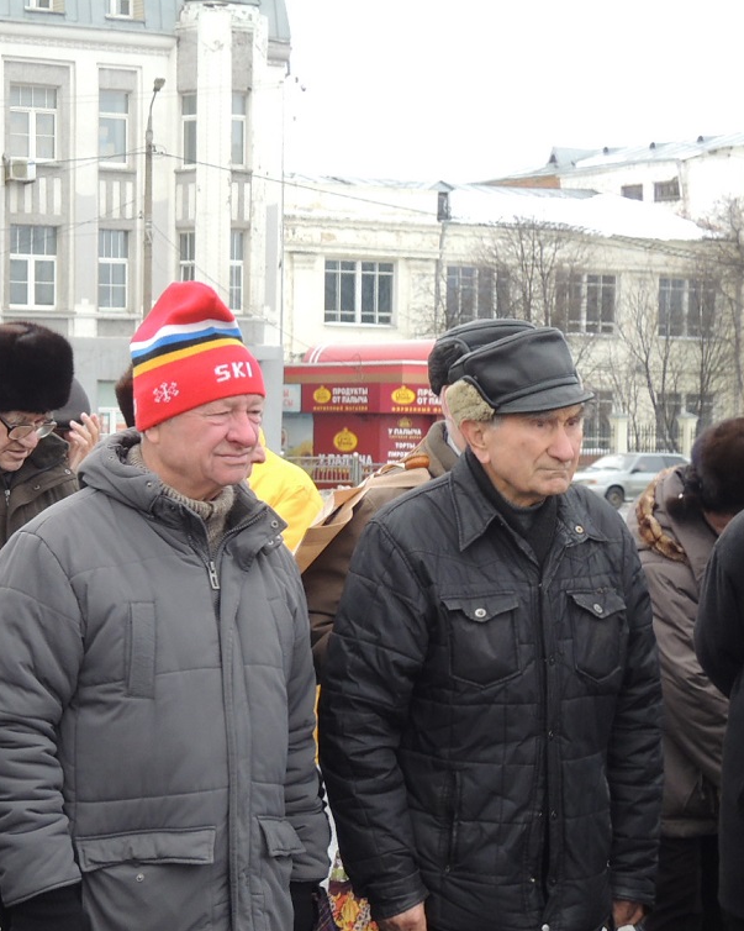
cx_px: -159
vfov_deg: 18.6
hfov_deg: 14.5
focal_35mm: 103
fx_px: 2836
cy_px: 562
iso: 100
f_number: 3.7
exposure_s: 1/100
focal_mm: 9
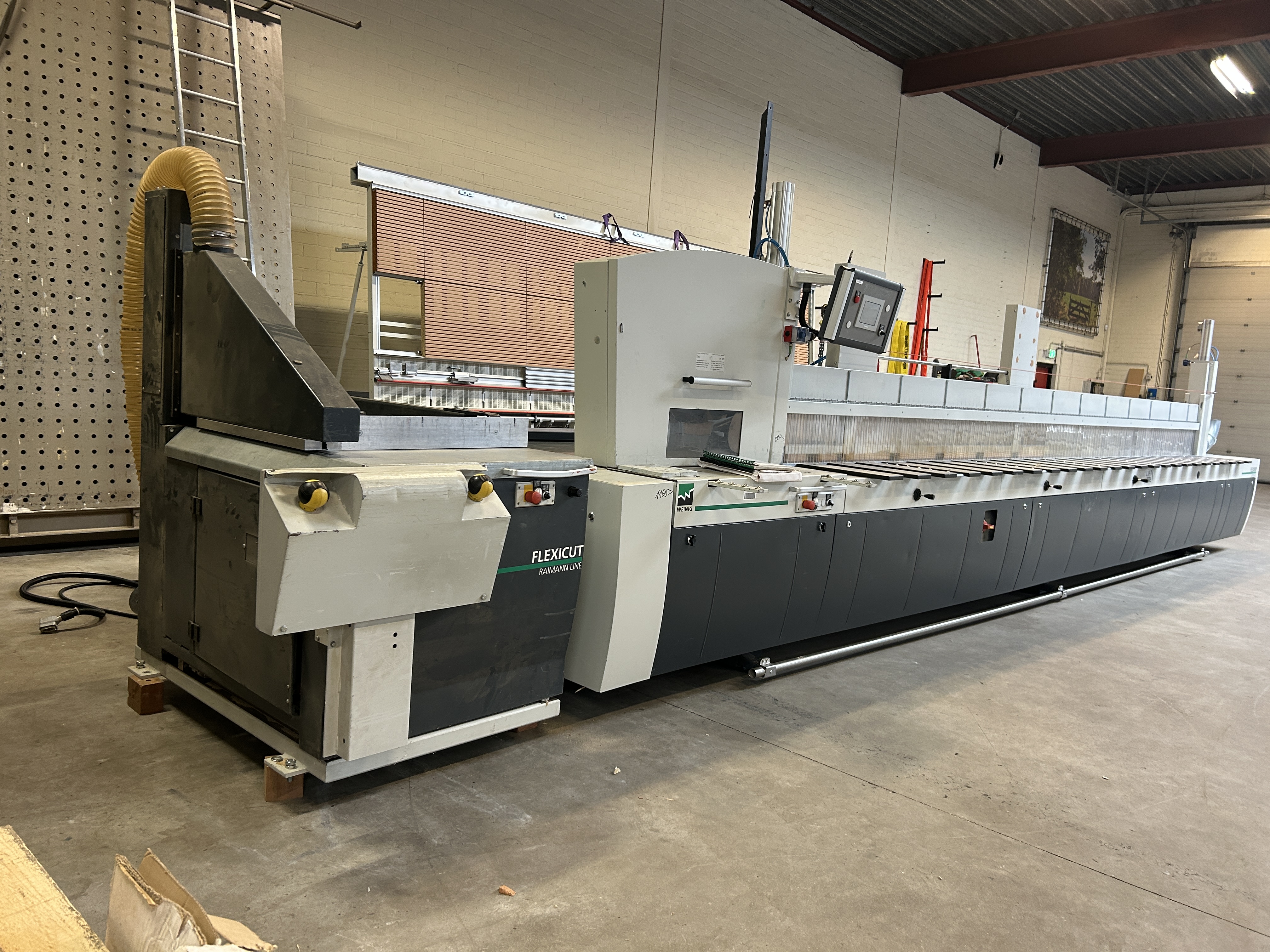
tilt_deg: -6.8
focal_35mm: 26
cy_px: 476
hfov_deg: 67.3
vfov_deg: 53.1
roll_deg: -3.9
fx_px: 954
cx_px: 635
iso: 160
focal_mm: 5.7
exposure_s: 1/50
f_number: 1.5
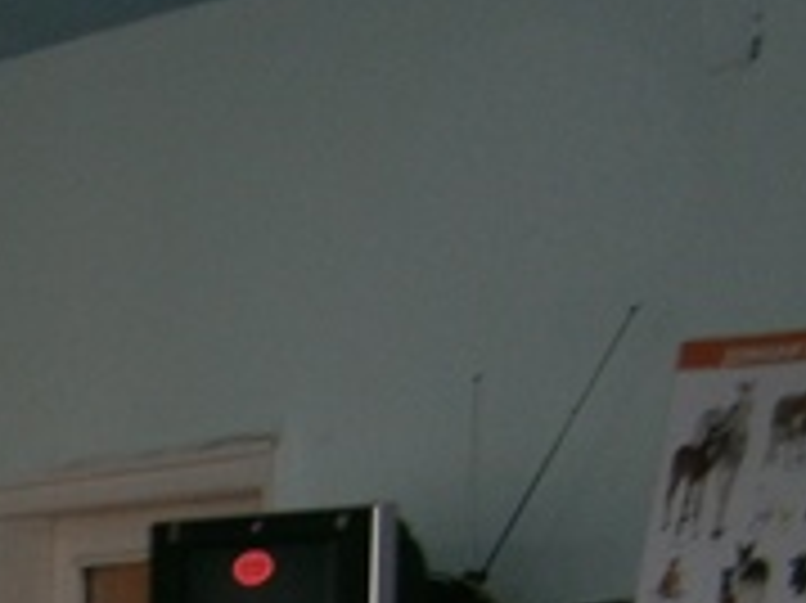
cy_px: 1062
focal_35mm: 168
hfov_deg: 11.1
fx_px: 3909
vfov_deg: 8.5
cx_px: -558
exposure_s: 1/40
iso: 125
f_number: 3.4
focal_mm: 8.3
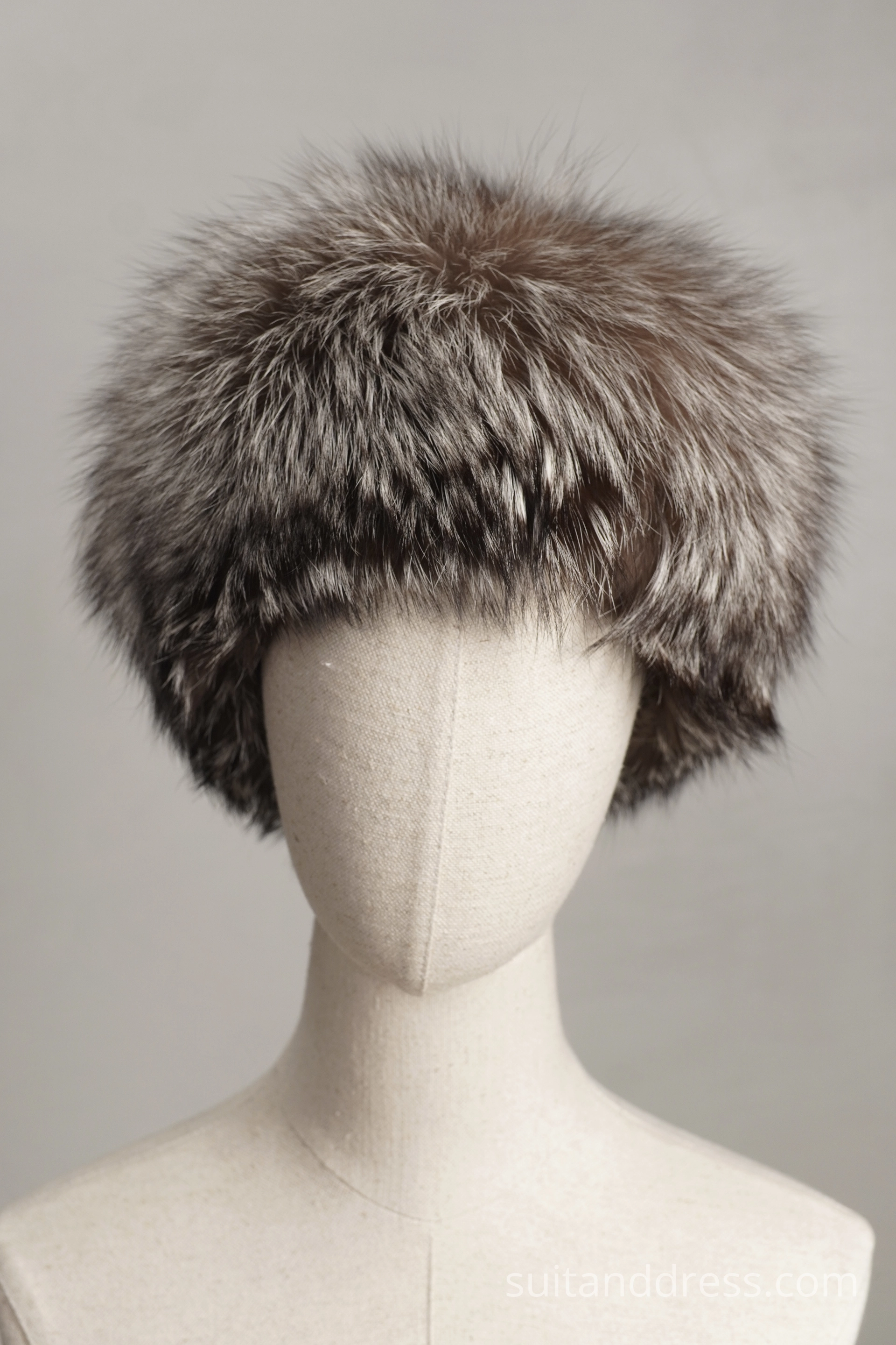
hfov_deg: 28.1
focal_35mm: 48
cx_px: 448
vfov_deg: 41.1
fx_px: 1792
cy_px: 672
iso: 320
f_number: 5.6
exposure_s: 1/50
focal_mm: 32
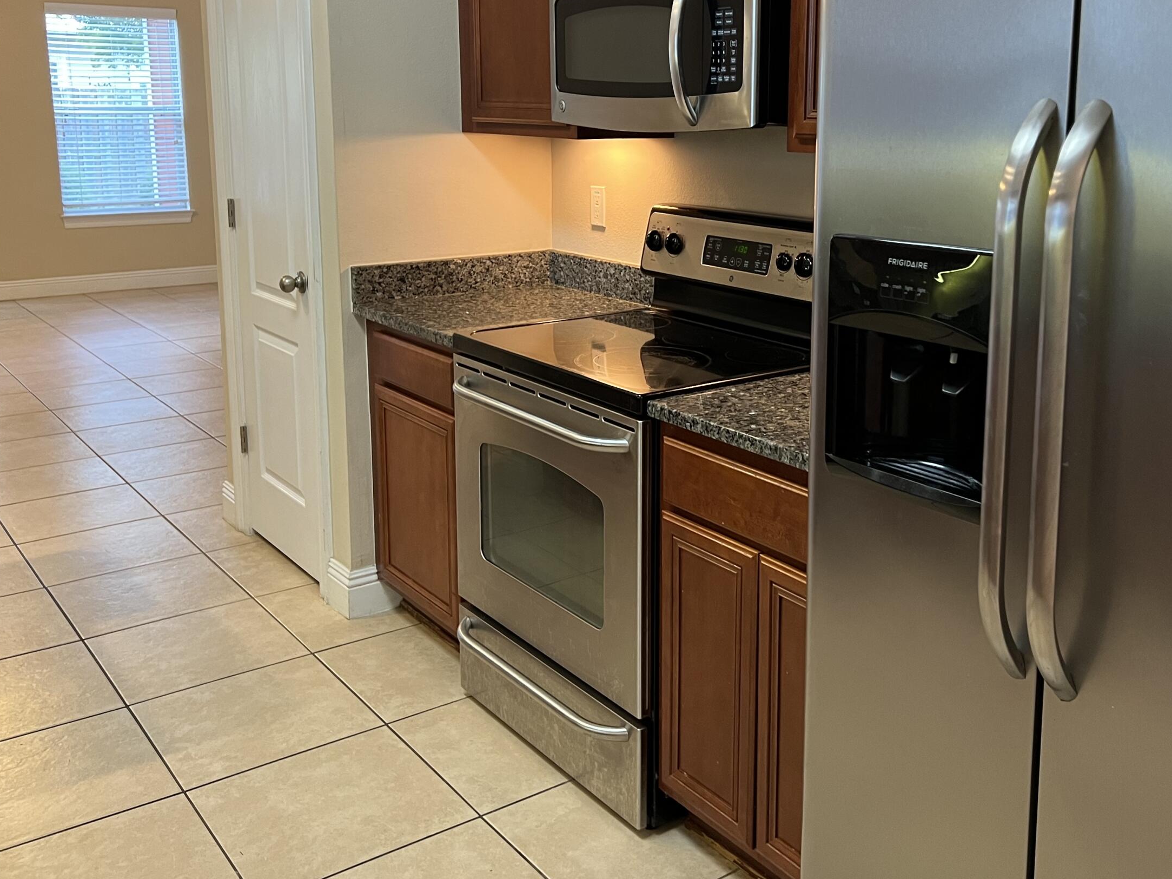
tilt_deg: -9.7
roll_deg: +0.2
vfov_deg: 39.4
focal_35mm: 36
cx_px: 665
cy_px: 328
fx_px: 1219
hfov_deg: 51.2
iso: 160
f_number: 1.5
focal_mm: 5.7
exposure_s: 1/60
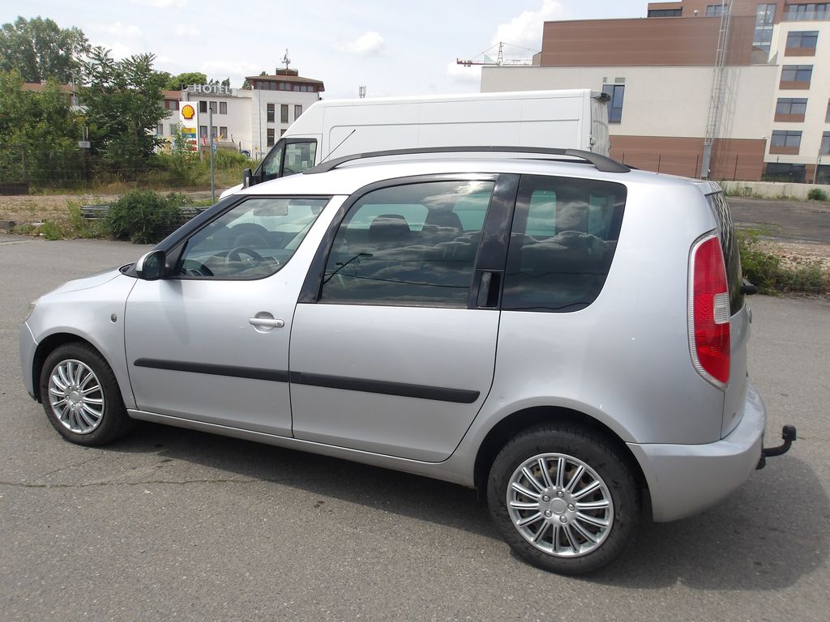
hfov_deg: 65.3
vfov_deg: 51.4
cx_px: 415
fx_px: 647
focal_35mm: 27
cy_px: 311
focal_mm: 4.9
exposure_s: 1/112
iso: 100
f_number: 10.4
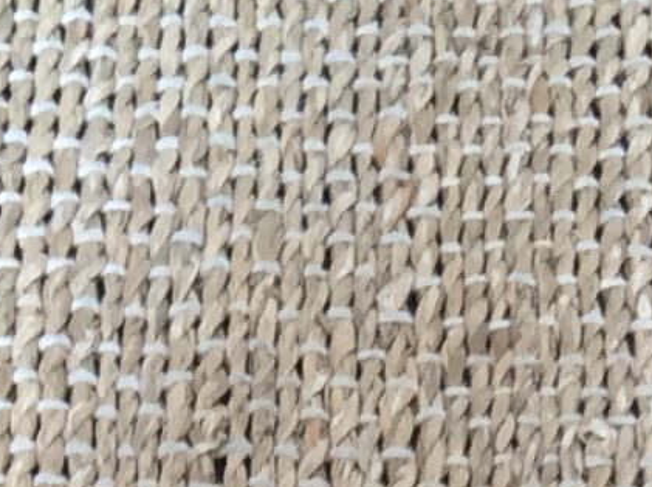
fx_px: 3703
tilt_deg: -62.4
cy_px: 1439
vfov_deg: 6.8
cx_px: 720
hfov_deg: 10.0
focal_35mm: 197
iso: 64
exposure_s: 1/25
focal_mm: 3.3
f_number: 2.4
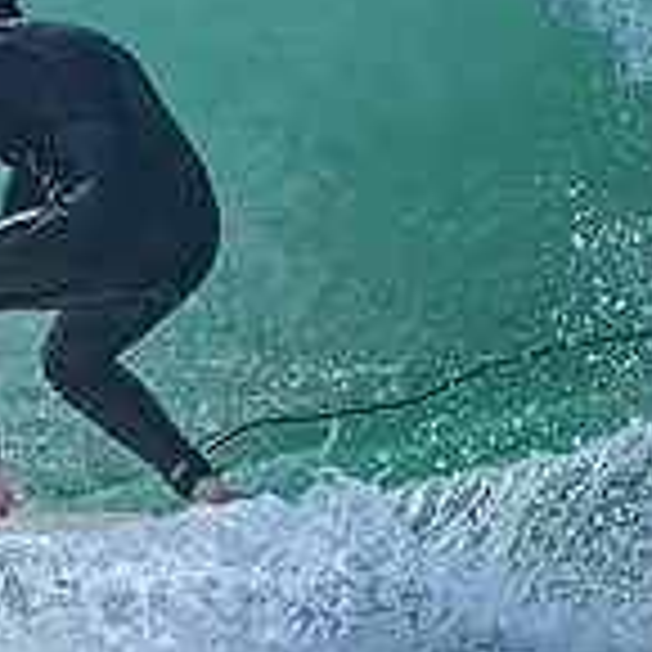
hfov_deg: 0.6
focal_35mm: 3052
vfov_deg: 0.6
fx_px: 65037
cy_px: 70
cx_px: -502
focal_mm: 800
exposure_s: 1/2500
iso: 450
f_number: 6.3
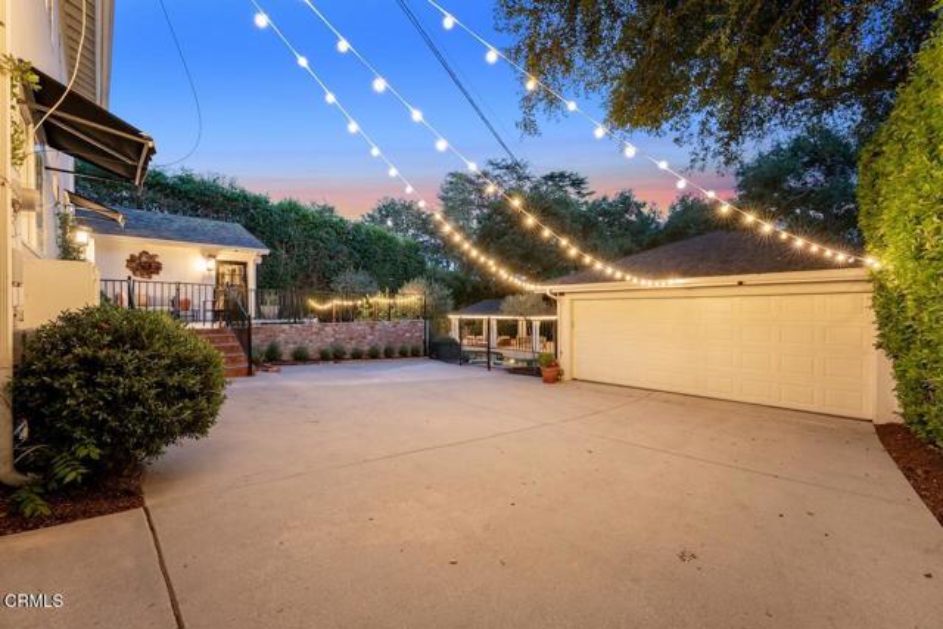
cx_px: 472
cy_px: 314
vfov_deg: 81.2
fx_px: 367
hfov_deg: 104.2
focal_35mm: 14
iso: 640
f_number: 10
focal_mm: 14
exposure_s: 1.3
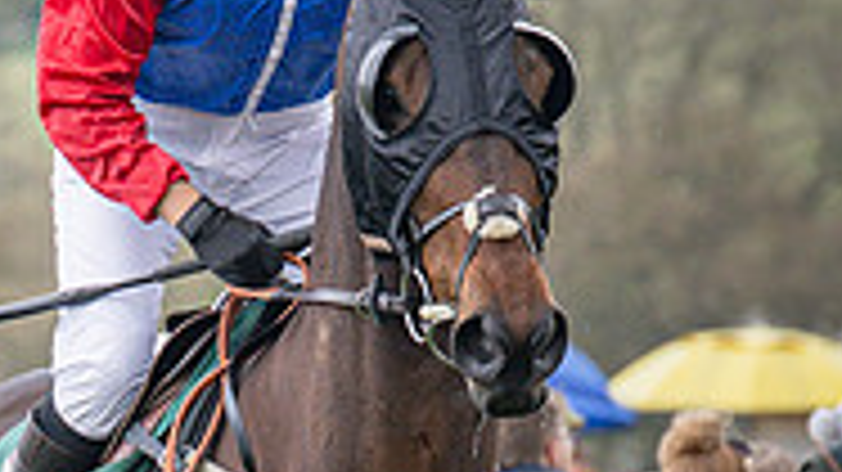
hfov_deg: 2.4
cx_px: 171
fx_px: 19773
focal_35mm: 886
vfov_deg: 1.4
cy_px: 799
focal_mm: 115
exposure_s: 1/800
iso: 200
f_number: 4
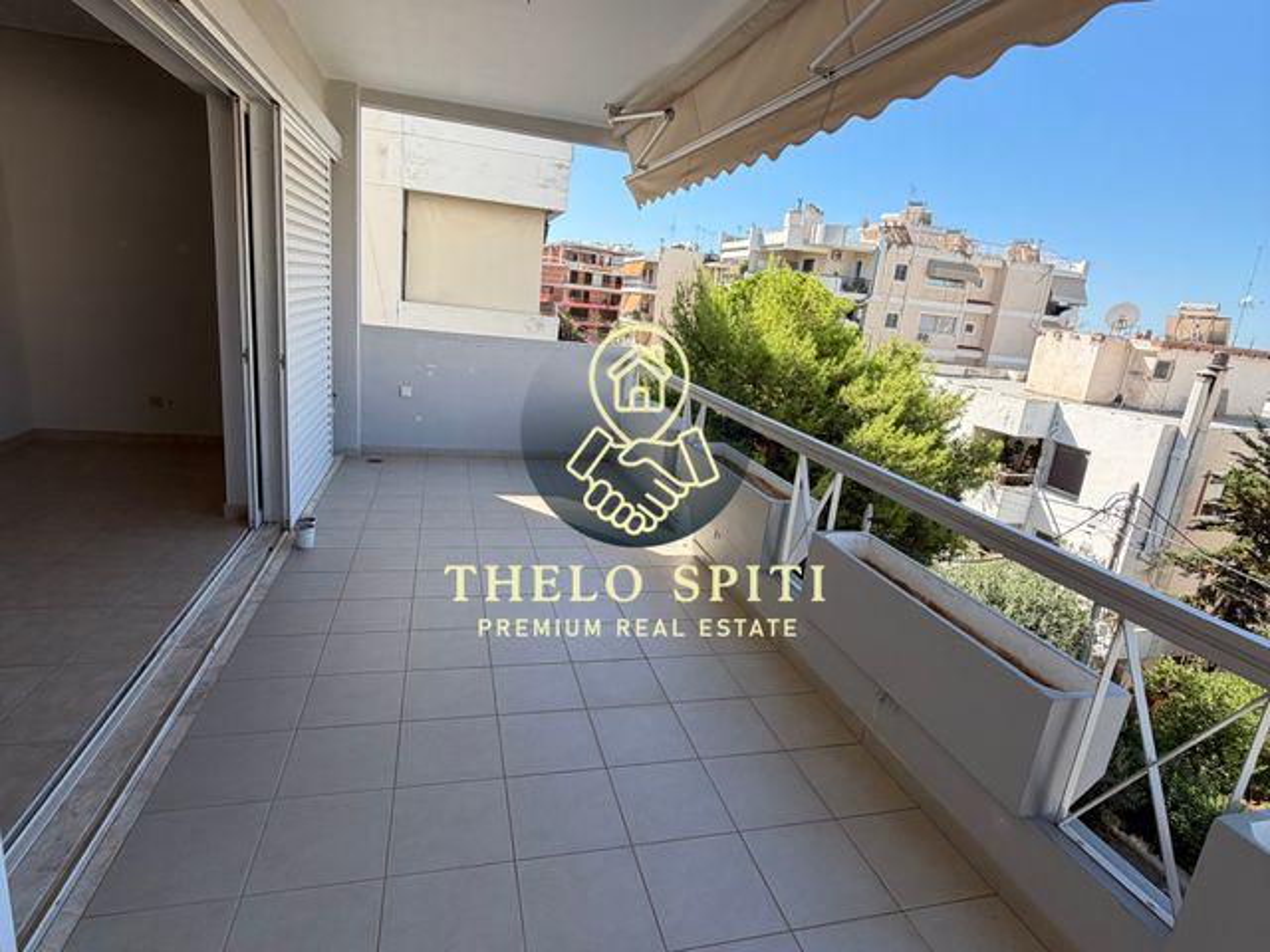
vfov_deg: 85.7
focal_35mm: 14
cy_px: 476
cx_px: 635
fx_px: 514
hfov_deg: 102.1
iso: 40
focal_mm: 2.22
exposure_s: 1/514
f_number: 2.2
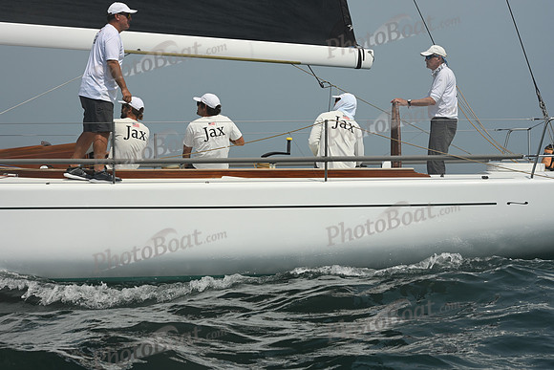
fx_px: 1416
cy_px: 185
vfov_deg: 14.9
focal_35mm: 92
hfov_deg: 22.1
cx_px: 277
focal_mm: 92
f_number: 11
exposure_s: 1/1250
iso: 320
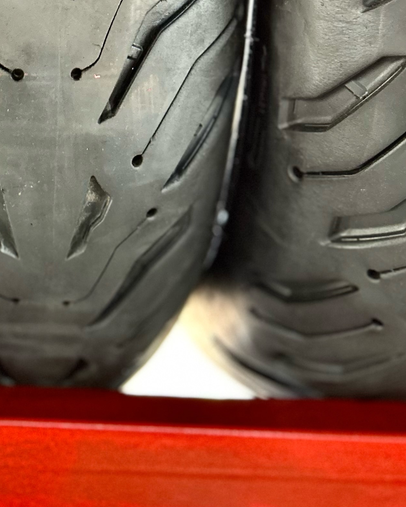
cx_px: 46
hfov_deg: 22.9
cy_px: -109
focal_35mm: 65
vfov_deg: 25.9
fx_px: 976
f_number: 1.5
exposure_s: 1/33
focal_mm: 5.7
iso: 400
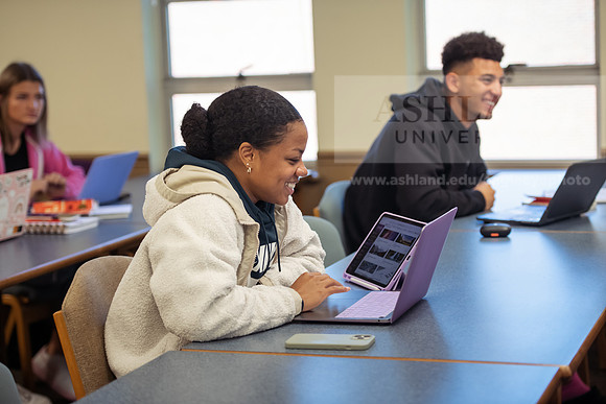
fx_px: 1263
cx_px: 303
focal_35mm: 75
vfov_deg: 18.2
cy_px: 202
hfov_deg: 27.0
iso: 1250
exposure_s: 1/200
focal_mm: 75
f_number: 2.8
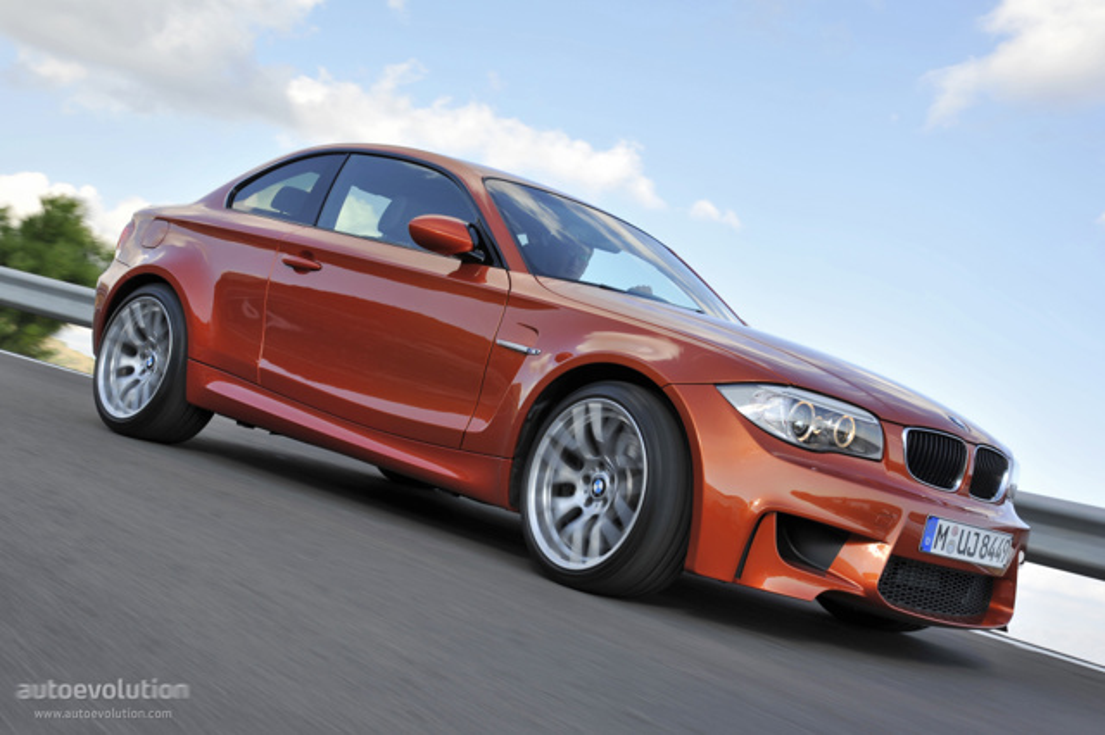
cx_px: 552
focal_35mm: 48
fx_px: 1473
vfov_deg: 28.0
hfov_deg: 41.1
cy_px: 368
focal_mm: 48
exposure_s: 1/60
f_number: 13
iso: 200
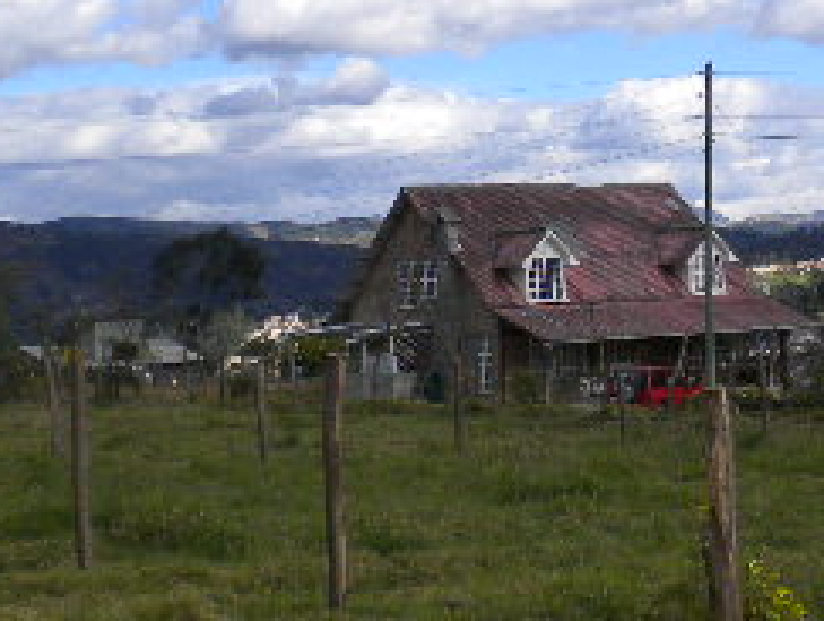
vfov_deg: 16.1
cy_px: 322
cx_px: 607
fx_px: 2193
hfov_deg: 21.1
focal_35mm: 92
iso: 113
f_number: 4.6
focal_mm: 6.3
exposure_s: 1/833
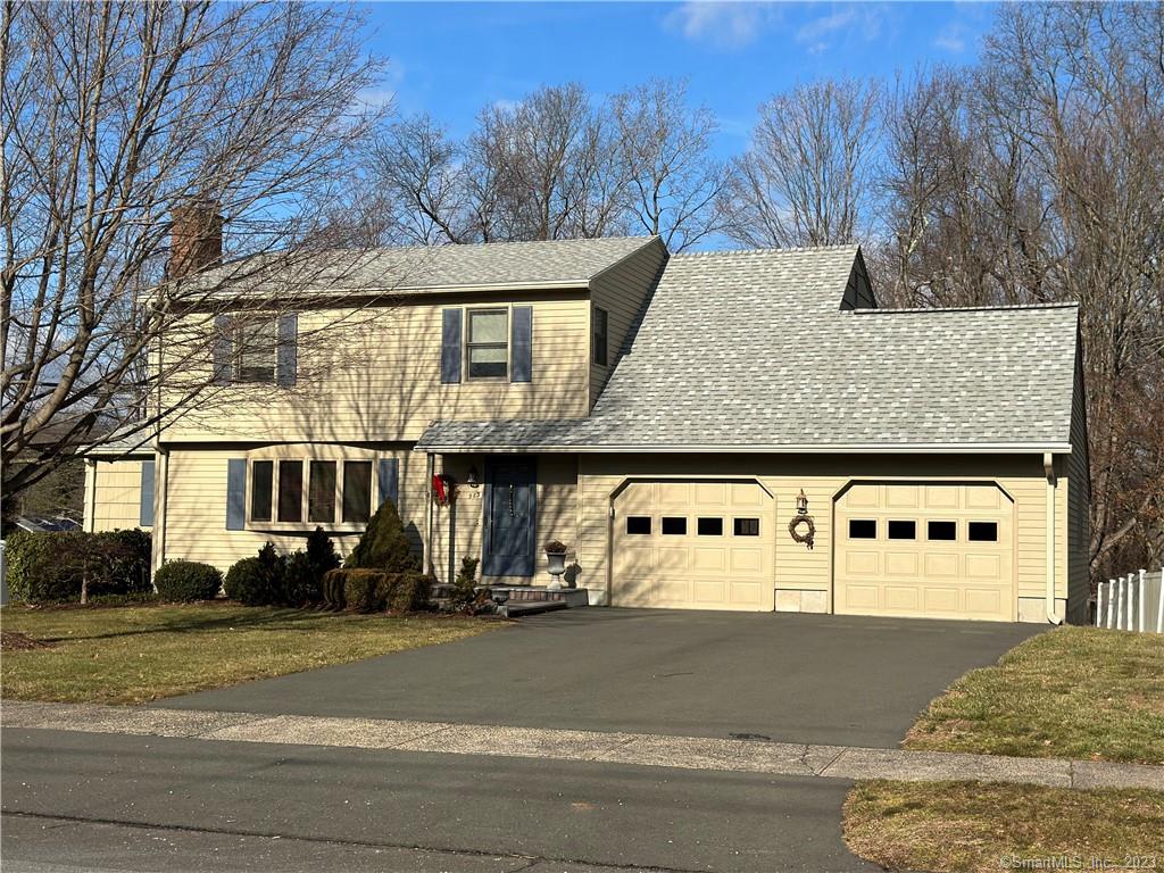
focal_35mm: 48
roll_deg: -1.3
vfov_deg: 30.3
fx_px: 1614
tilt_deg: +2.0
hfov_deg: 39.7
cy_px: 436
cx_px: 582
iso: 100
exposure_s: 1/7634
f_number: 1.78
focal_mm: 6.86
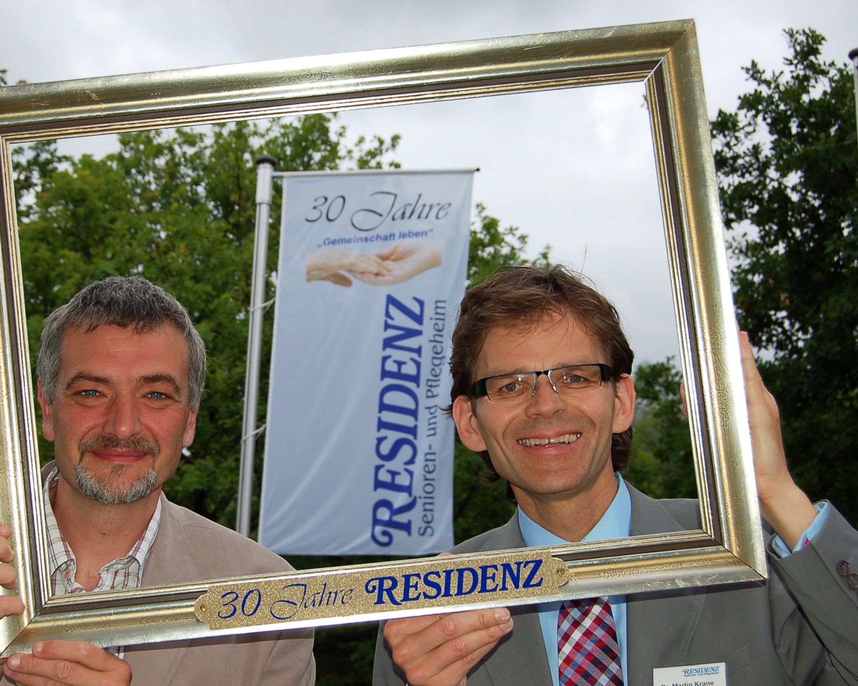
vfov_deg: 26.2
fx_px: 1473
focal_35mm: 58
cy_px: 343
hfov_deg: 32.4
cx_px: 348
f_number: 5.6
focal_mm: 34
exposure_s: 1/500
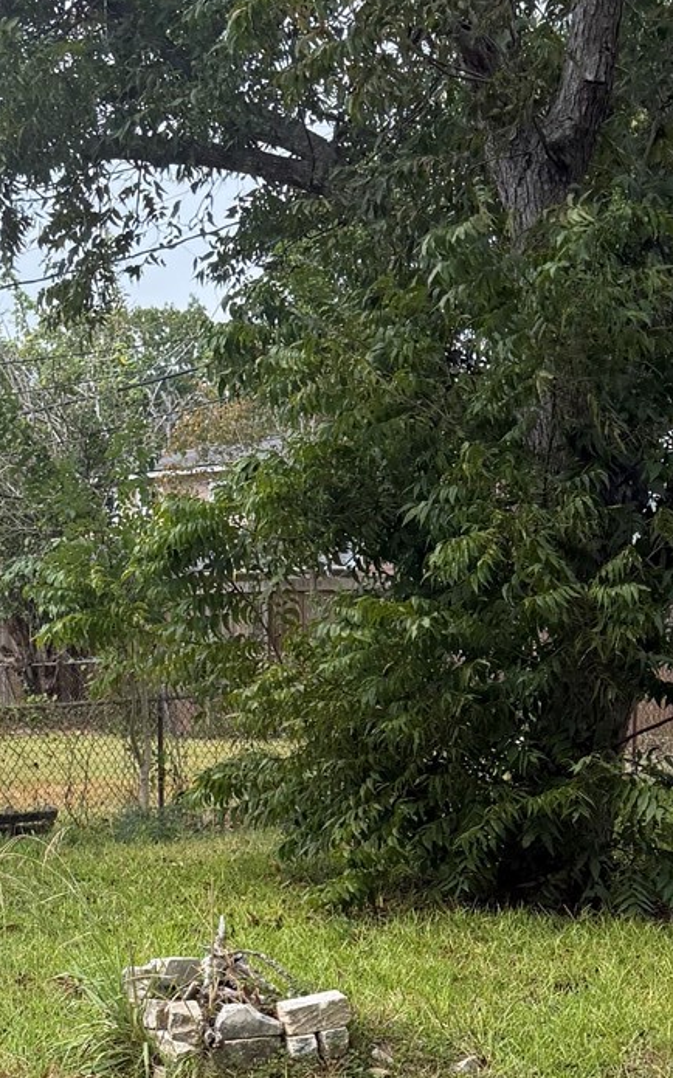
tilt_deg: -11.0
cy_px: 1004
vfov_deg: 26.4
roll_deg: +1.5
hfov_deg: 17.2
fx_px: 2202
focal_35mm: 75
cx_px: 90
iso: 100
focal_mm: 6.76
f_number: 1.78
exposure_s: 1/2445
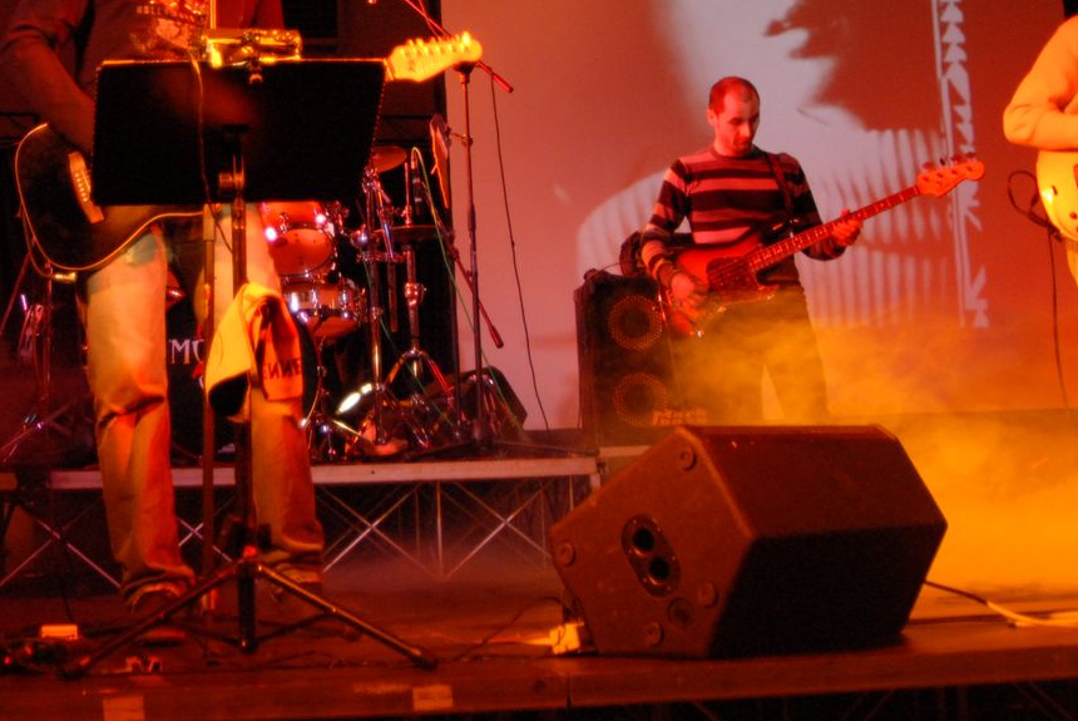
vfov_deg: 20.0
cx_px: 243
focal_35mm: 67
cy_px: 93
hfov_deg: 29.5
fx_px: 2008
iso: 800
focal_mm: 24
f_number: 3.5
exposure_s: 1/20
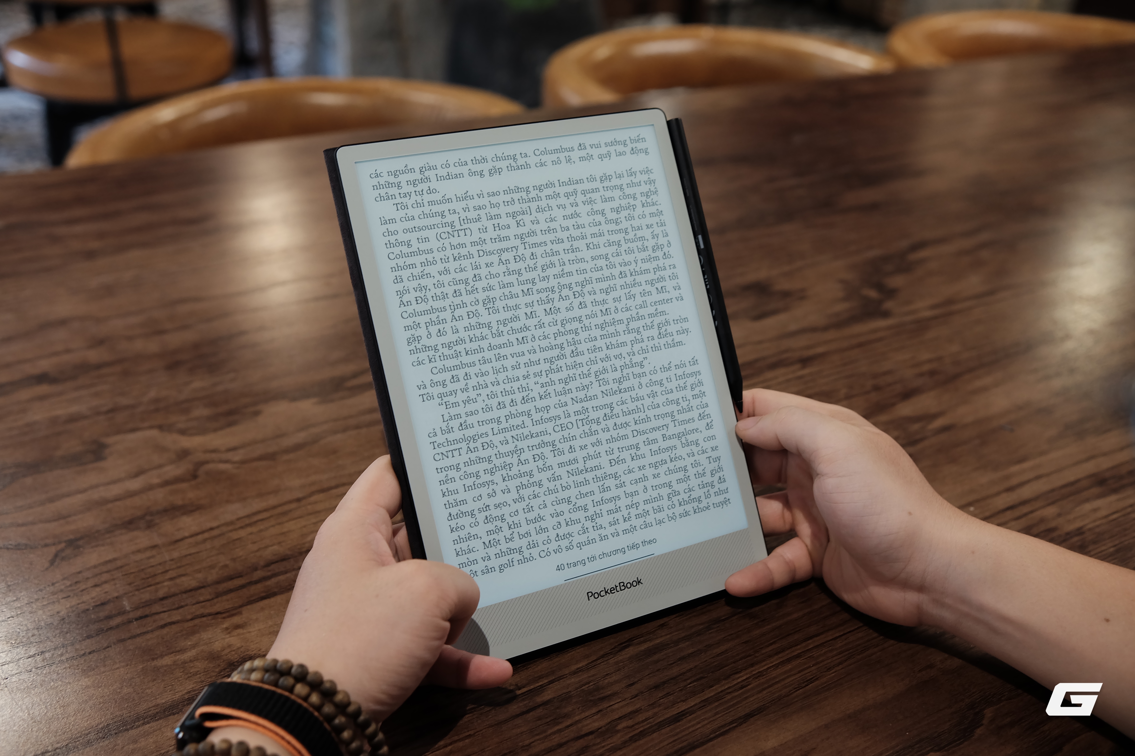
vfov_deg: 37.9
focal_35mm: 35
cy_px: 378
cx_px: 568
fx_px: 1103
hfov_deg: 54.4
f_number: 2.8
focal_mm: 23
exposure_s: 1/42
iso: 800
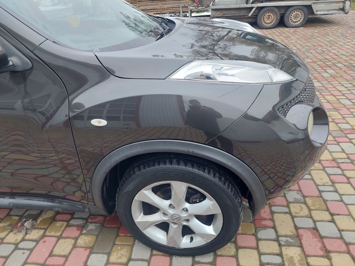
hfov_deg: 71.6
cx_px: 178
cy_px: 133
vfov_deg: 56.8
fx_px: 246
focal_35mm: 24
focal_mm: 5.23
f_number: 1.8
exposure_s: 1/60
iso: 100
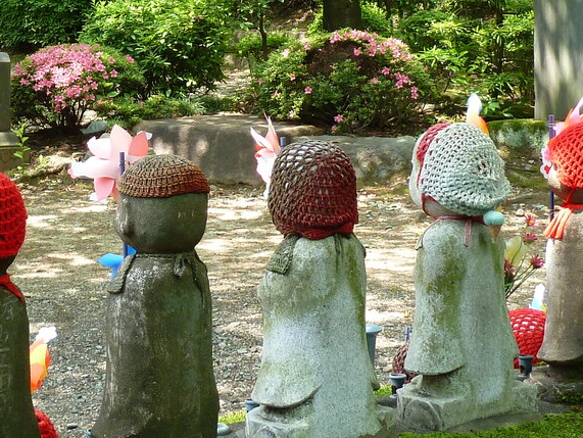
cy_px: -1
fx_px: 1887
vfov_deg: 13.1
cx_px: 45
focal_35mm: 112
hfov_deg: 17.3
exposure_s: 1/40
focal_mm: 6.5
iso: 80
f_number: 3.6
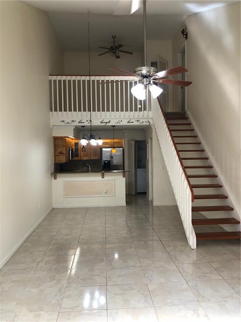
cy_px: 161
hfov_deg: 49.7
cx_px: 120
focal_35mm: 28
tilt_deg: -2.3
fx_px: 260
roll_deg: +0.9
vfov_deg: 63.4
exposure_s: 1/40
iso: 25
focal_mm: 3.99
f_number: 1.8
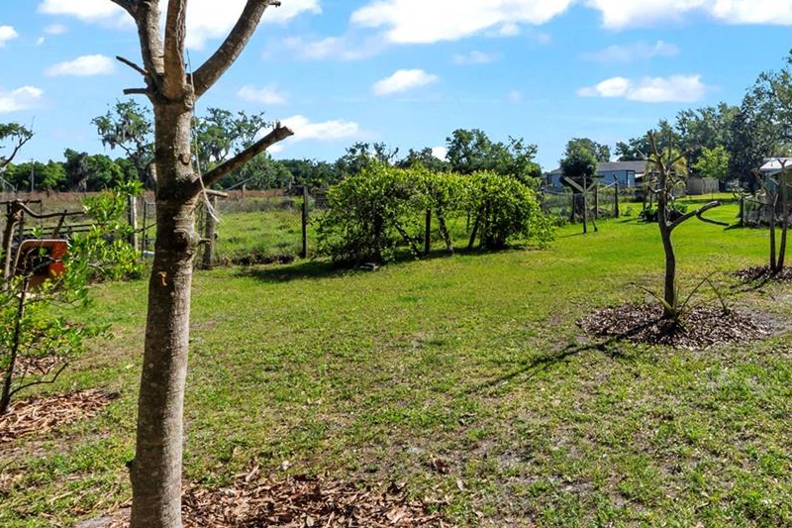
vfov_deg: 52.1
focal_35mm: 24
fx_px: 528
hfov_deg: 68.5
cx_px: 604
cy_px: 176
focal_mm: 8
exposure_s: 1/200
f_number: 10
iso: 100
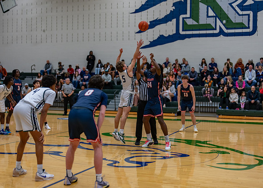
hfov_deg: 37.2
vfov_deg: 27.0
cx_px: 132
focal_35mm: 52
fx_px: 391
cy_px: 94
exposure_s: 1/1000
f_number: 1.2
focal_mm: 50
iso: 500
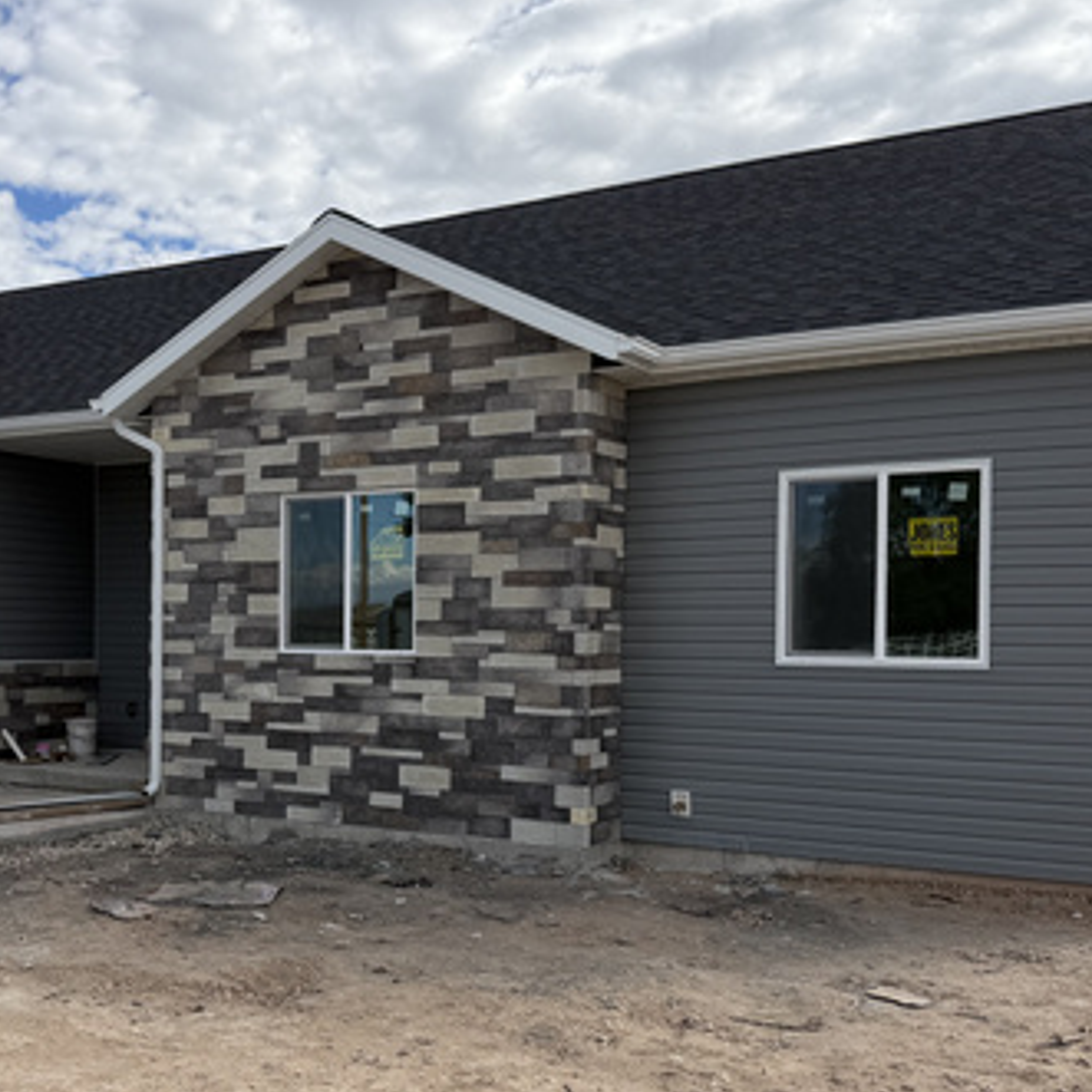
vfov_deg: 40.8
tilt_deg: +0.1
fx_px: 1463
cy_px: 647
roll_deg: -0.4
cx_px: 340
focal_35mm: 41
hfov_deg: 40.3
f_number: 1.78
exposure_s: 1/4167
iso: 80
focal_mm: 6.76
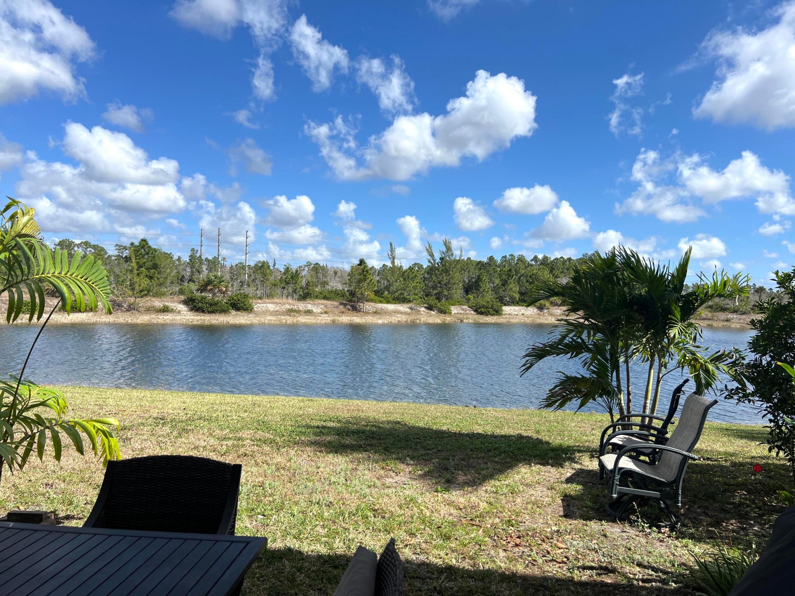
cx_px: 398
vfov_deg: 53.1
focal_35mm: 26
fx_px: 597
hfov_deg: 67.3
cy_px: 298
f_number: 1.5
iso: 50
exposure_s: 1/5076
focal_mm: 5.7
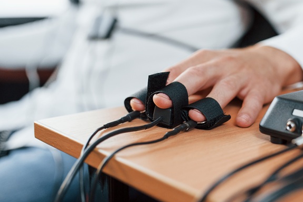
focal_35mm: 61
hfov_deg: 32.1
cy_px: 52
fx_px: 514
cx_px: 238
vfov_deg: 22.1
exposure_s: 1/200
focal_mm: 35
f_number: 2.2
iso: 400
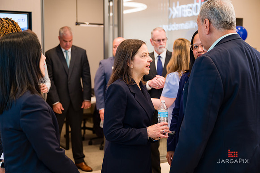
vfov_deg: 26.4
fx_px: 370
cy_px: 86
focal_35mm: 51
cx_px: 130
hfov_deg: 38.8
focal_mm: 51
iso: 800
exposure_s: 1/200
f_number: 3.2
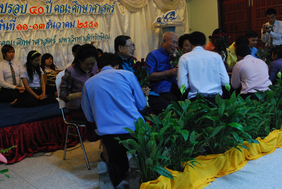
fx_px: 329
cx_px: 141
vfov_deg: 32.0
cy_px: 94
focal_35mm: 42
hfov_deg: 46.3
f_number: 5.6
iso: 1600
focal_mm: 28
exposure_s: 1/25
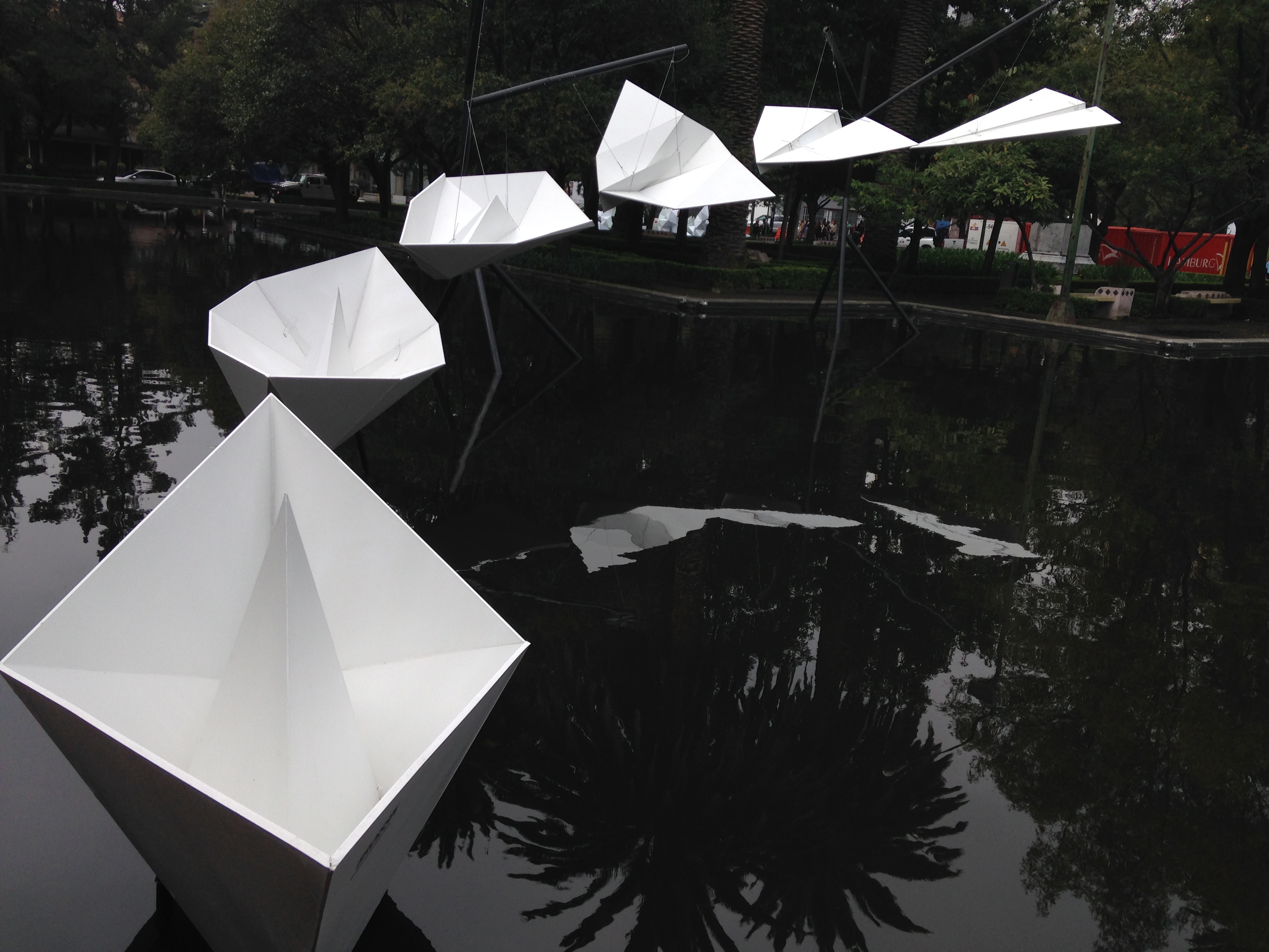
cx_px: 634
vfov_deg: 42.9
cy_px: 476
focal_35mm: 33
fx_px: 1210
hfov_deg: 55.4
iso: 50
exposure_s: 1/821
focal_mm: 4.12
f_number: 2.4
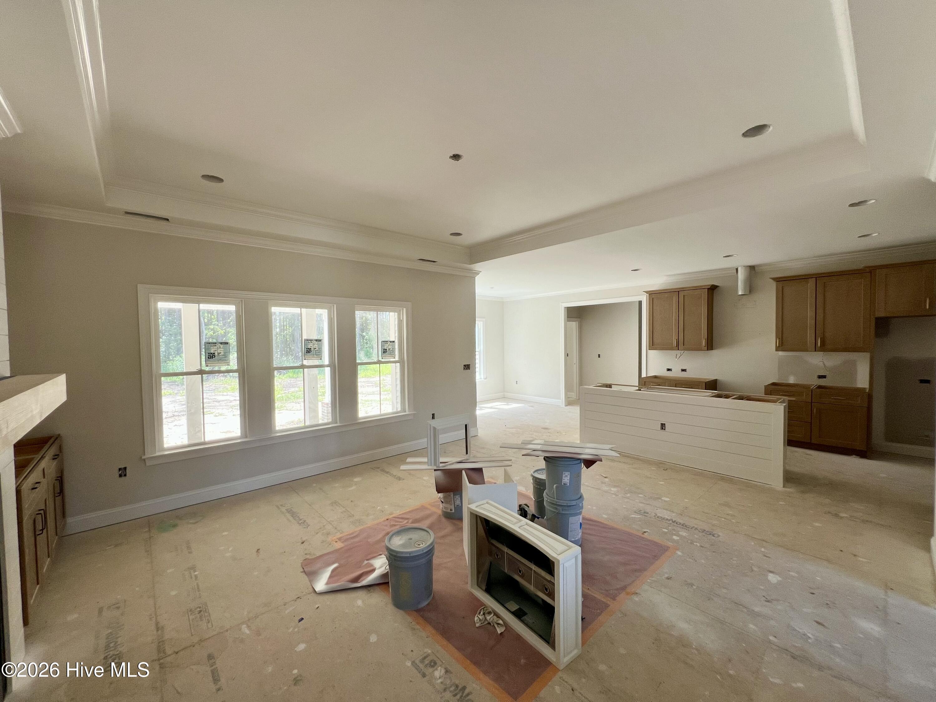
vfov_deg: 89.9
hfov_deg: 106.2
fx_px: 352
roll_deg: +1.2
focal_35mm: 13
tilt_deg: -1.5
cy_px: 351
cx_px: 468
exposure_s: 1/99
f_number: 1.8
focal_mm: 1.57
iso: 40
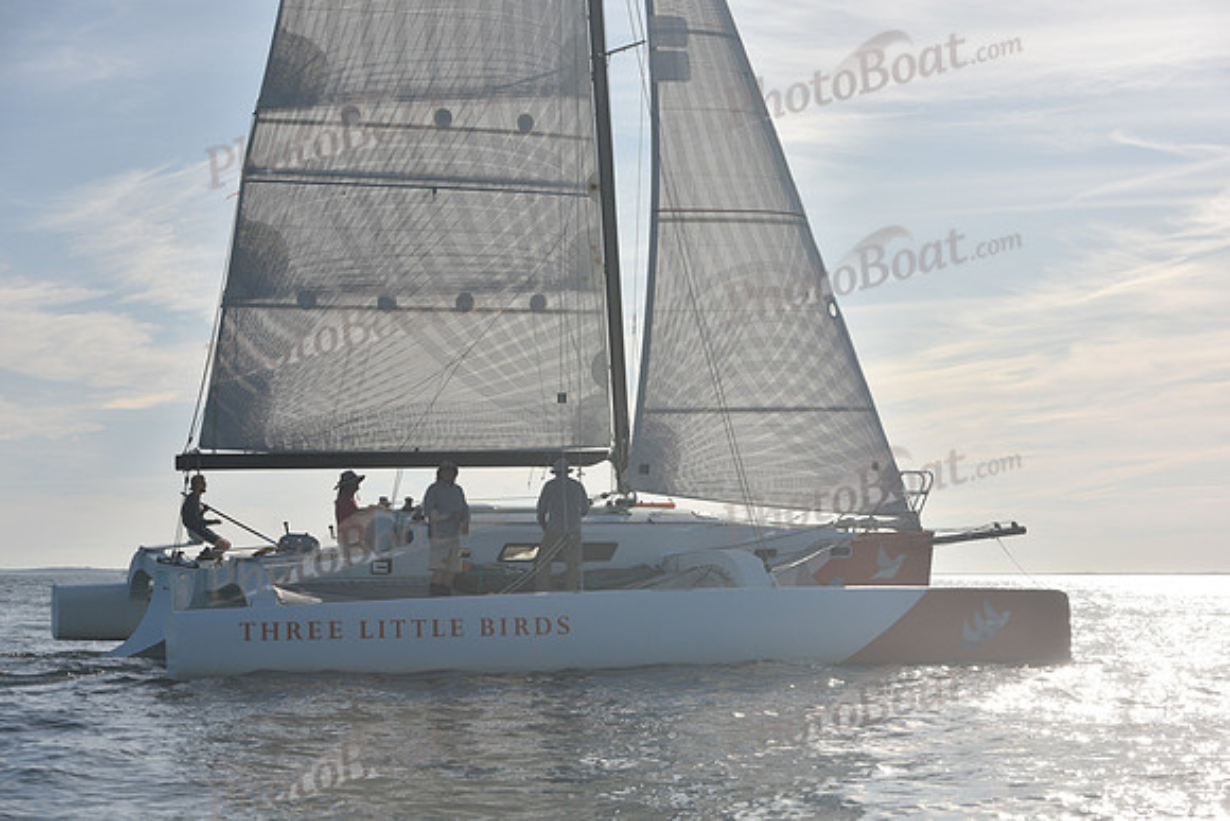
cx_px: 615
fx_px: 2392
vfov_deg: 19.5
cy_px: 410
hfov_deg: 28.8
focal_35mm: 70
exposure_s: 1/1000
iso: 250
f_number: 7.1
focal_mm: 70
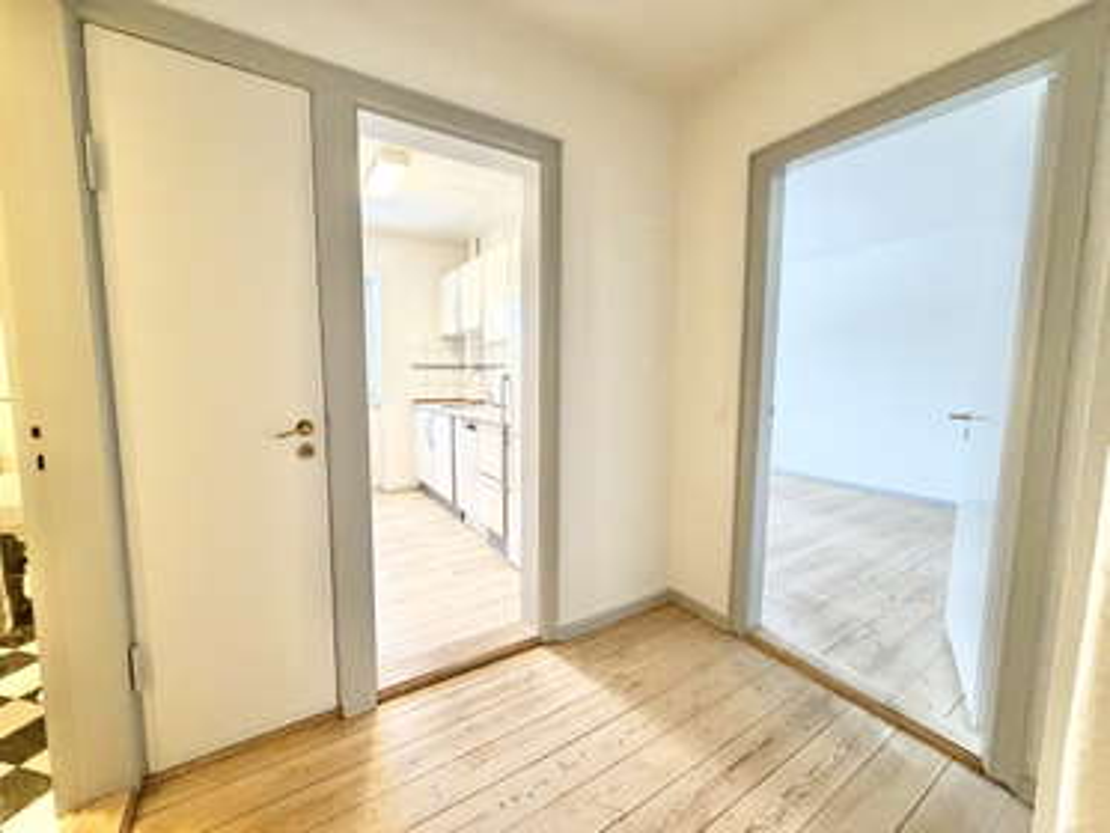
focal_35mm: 14
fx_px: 449
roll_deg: -0.2
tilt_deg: -6.4
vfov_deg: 85.7
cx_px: 555
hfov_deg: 102.0
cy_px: 416
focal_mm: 2.22
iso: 500
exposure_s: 1/50
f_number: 2.2
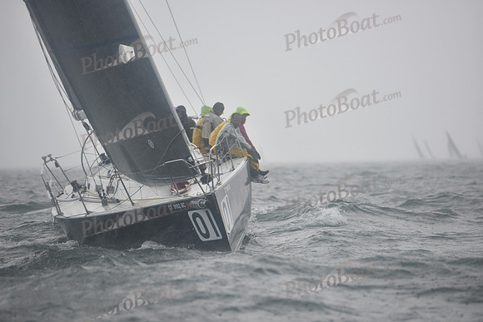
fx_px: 2684
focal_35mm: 200
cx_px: 242
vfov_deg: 6.9
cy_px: 161
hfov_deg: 10.3
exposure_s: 1/640
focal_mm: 200
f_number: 3.5
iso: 400
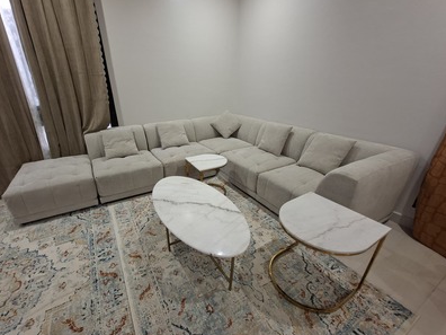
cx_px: 202
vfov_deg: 81.6
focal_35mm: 15
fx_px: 193
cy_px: 181
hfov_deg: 97.9
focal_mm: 1.74
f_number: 2.2
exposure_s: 1/25
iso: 250
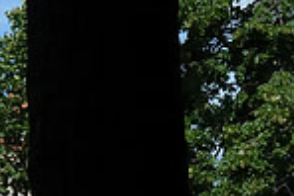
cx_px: -272
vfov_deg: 4.7
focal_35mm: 293
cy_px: 223
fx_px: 2395
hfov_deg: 6.8
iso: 80
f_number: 4.5
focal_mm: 11.9
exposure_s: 1/400
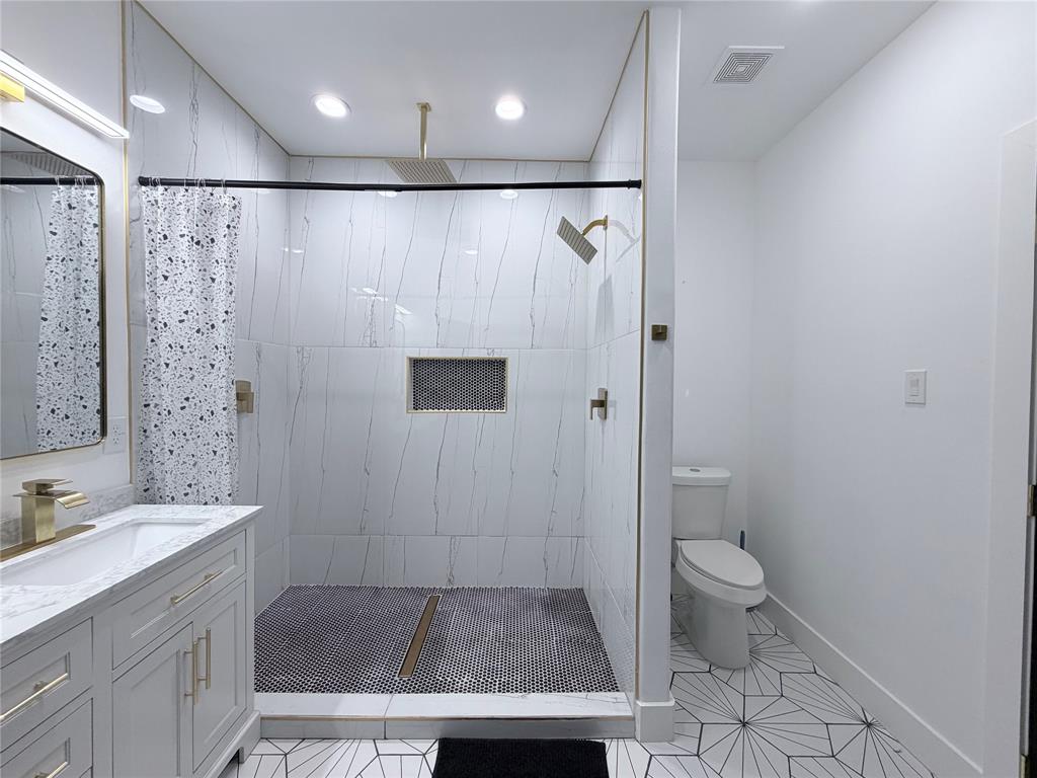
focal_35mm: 14
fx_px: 419
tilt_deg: -2.4
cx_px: 518
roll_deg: -0.6
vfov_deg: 85.7
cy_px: 389
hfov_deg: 102.1
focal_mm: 2.22
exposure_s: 1/120
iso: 125
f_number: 2.2
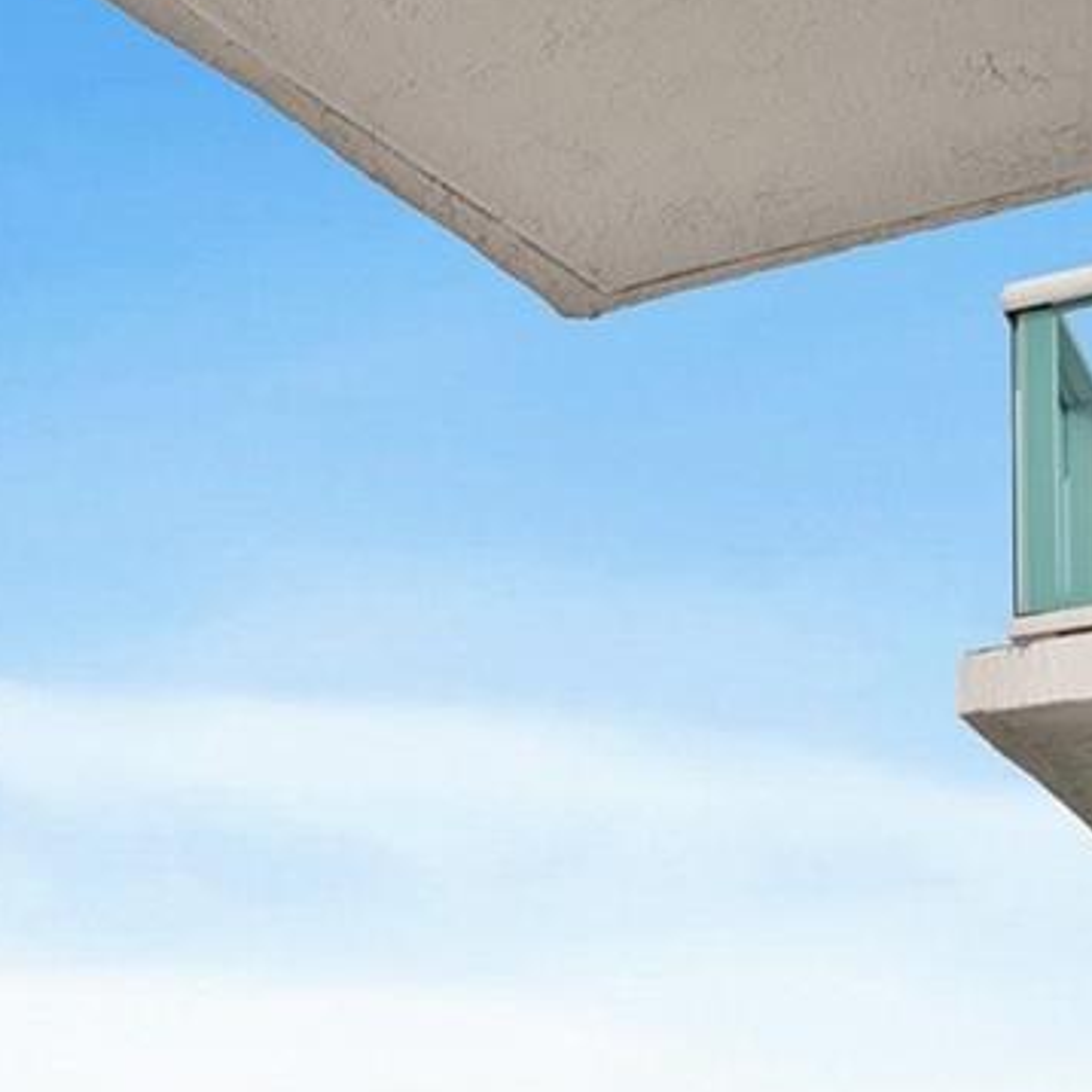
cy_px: 1284
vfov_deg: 26.9
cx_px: -412
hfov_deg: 25.0
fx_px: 2034
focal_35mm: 57
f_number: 8
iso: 200
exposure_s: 1/250
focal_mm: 10
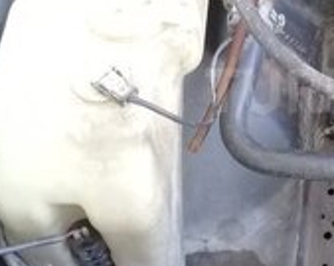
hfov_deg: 20.6
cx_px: 358
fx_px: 879
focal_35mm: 89
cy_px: 91
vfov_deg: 17.2
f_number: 2.2
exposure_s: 1/33
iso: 100
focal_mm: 3.3
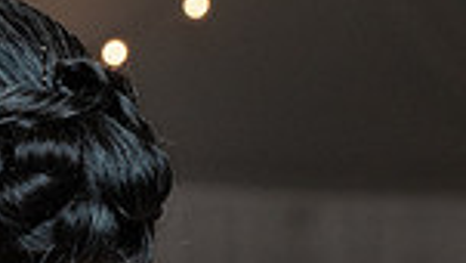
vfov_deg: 3.9
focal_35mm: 313
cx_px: -271
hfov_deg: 6.8
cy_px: 464
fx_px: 3868
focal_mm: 70
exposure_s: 1/200
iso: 2000
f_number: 4
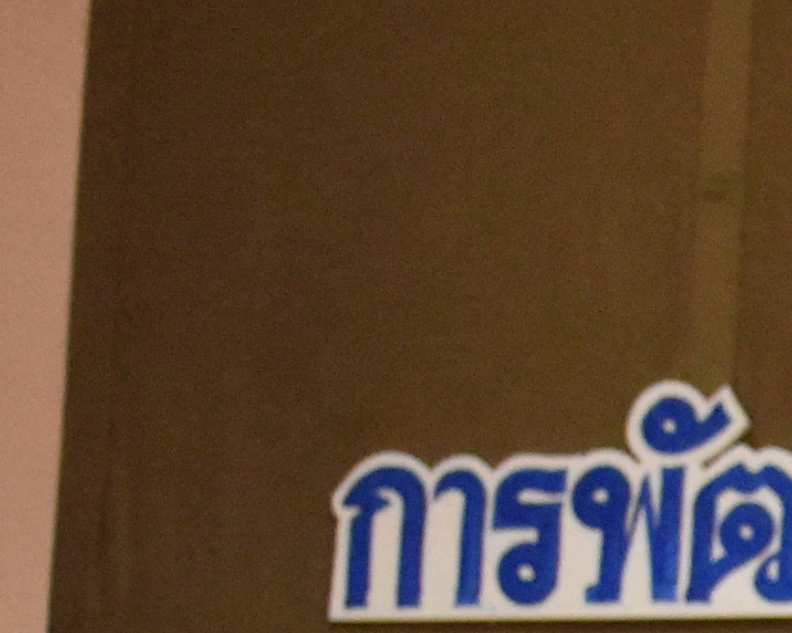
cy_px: 1186
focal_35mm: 242
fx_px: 5671
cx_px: 2032
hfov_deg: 7.4
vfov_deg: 6.2
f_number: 3.8
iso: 3200
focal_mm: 24
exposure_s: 1/60
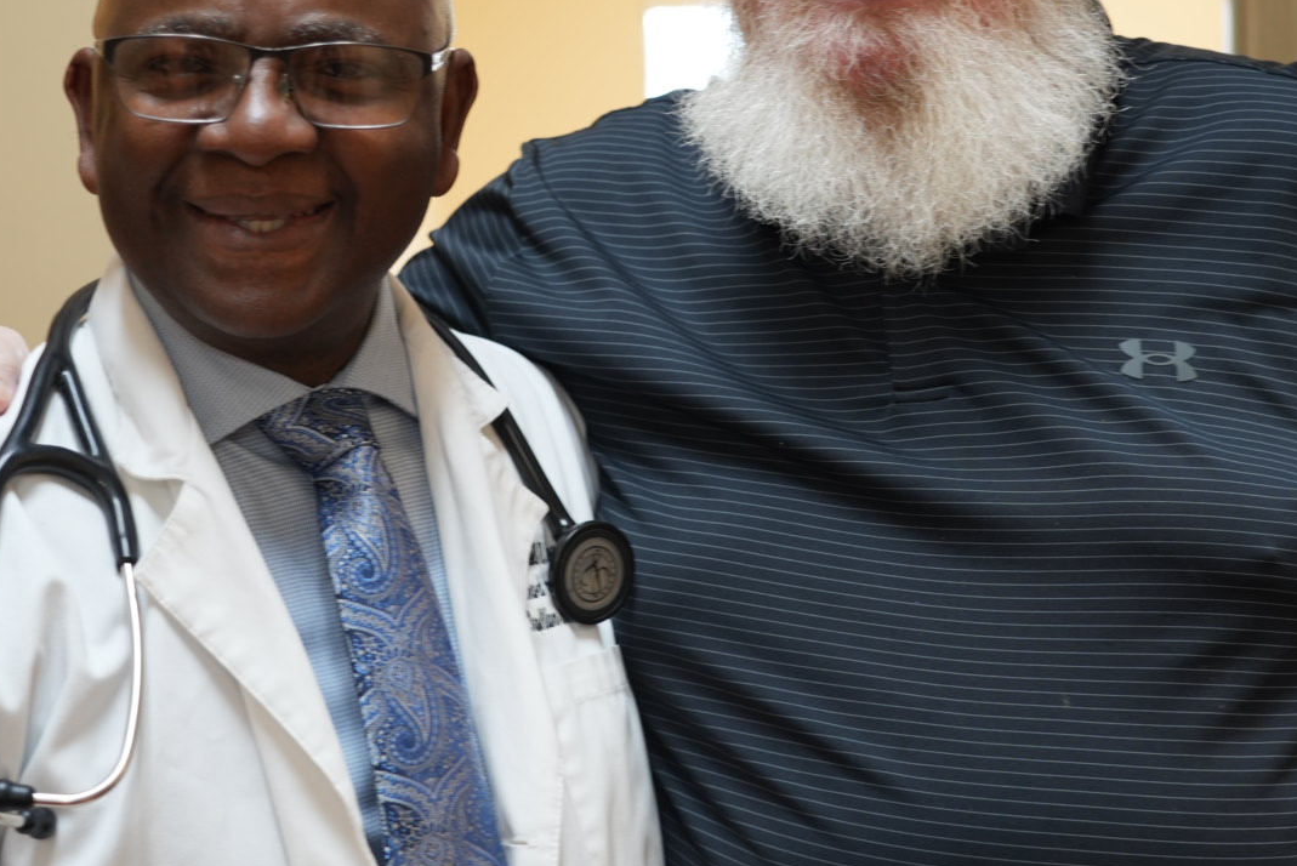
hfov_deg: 30.9
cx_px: 633
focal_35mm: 65
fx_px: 2343
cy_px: 224
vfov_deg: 20.8
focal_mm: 43
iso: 800
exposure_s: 1/50
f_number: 4
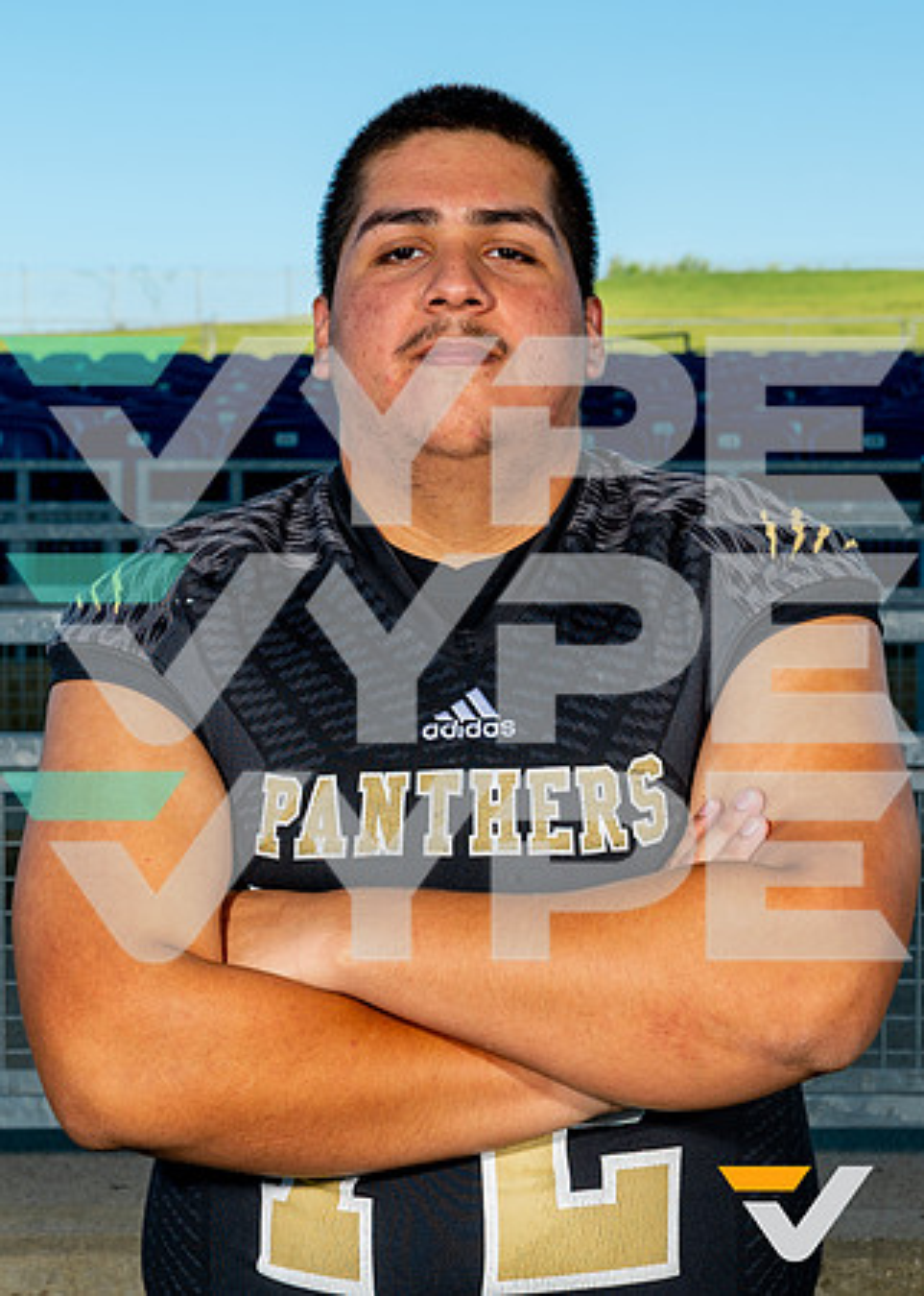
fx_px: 2653
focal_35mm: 72
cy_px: 648
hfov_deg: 19.8
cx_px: 491
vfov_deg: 27.4
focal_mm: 49
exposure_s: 1/125
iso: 100
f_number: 8
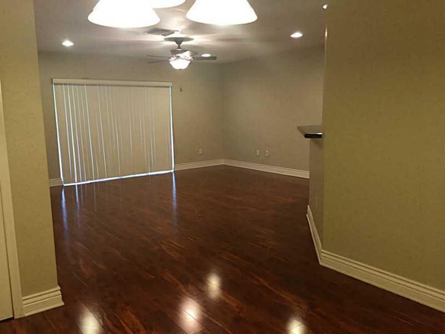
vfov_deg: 48.2
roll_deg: +0.9
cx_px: 222
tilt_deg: -8.9
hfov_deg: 61.7
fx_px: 373
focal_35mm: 29
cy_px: 167
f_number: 2.2
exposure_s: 1/30
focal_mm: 4.15
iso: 160
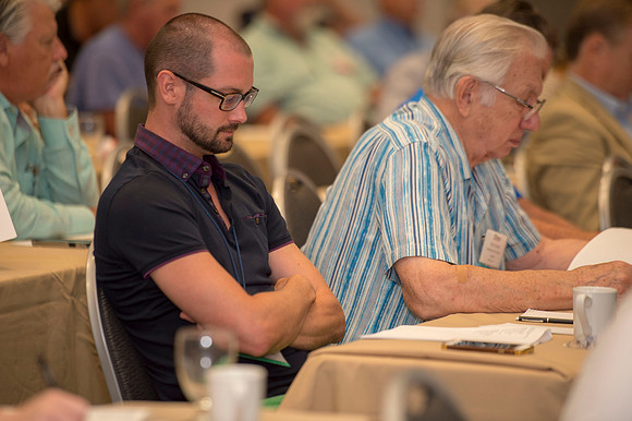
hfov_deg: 10.3
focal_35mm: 200
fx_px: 3509
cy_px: 210
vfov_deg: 6.9
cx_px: 316
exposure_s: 1/320
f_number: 2.8
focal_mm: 200
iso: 1250
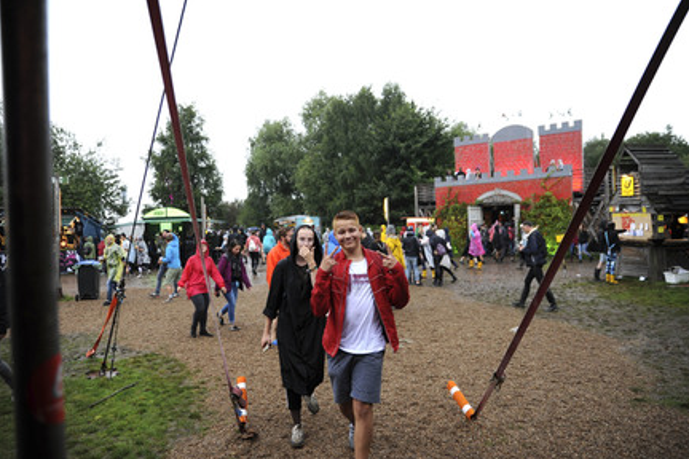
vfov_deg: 51.3
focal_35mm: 25
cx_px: 332
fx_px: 478
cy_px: 233
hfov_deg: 71.5
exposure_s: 1/100
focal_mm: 24
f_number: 2.8
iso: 800
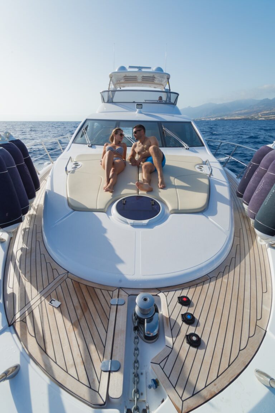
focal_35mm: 17
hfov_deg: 70.5
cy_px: 206
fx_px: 195
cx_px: 138
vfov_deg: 93.3
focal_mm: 17
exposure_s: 1/320
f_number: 9
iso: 160
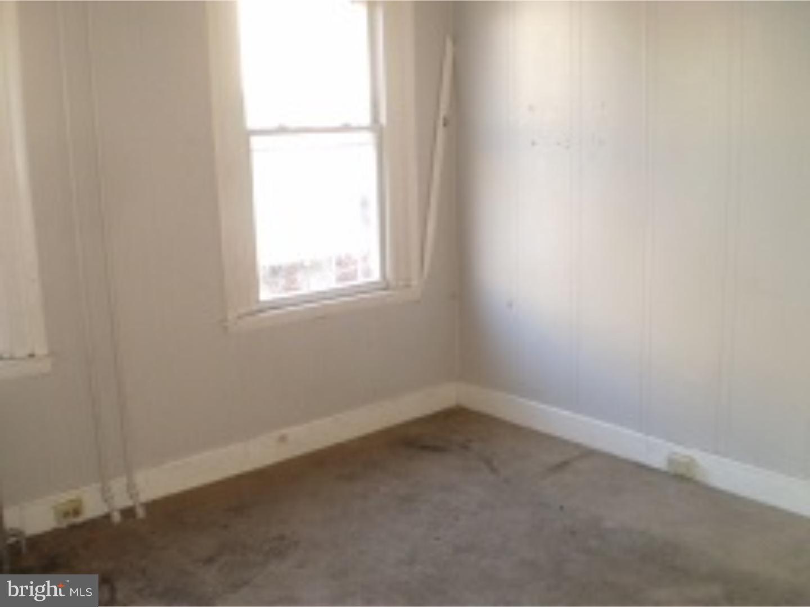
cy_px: 304
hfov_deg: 51.4
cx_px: 405
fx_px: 842
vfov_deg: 39.7
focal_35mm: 36
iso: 200
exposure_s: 1/30
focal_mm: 6.3
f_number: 3.1
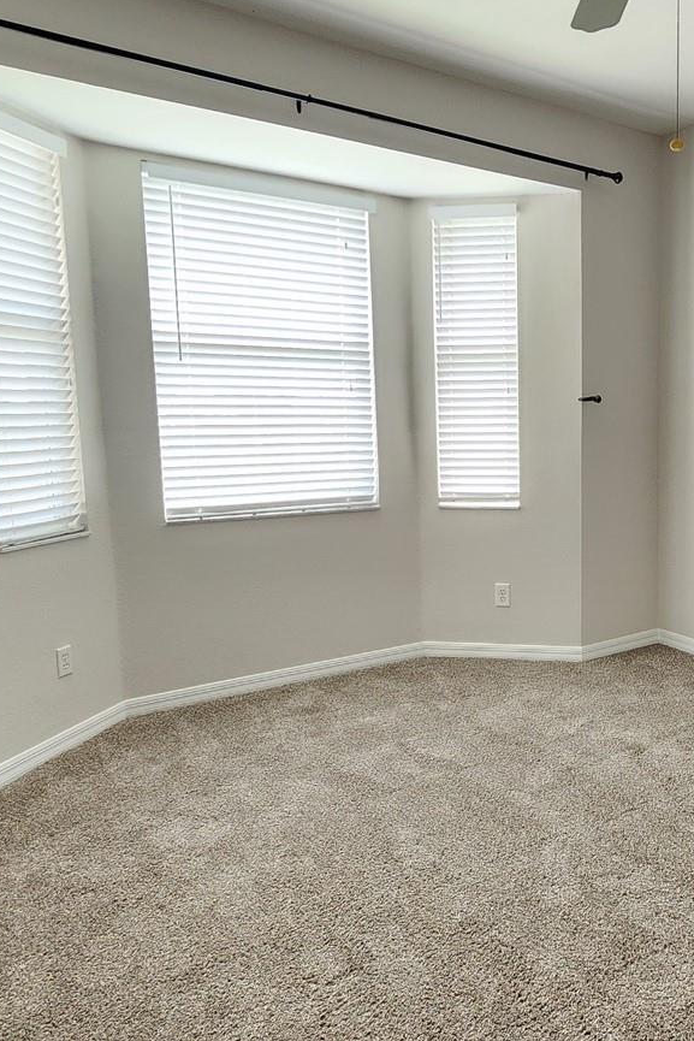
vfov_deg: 71.5
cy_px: 522
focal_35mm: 25
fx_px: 723
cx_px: 618
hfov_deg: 46.5
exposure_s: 1/60
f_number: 2.2
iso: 320
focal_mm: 2.2
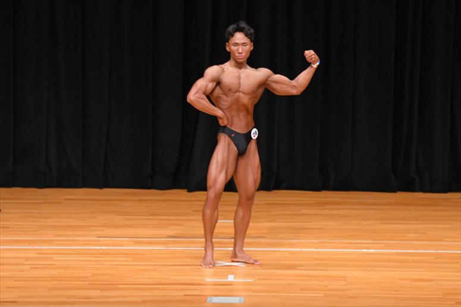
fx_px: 3072
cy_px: 154
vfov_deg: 5.7
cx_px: 230
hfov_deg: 8.6
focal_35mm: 240
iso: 4000
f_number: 5.6
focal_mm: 160
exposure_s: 1/400
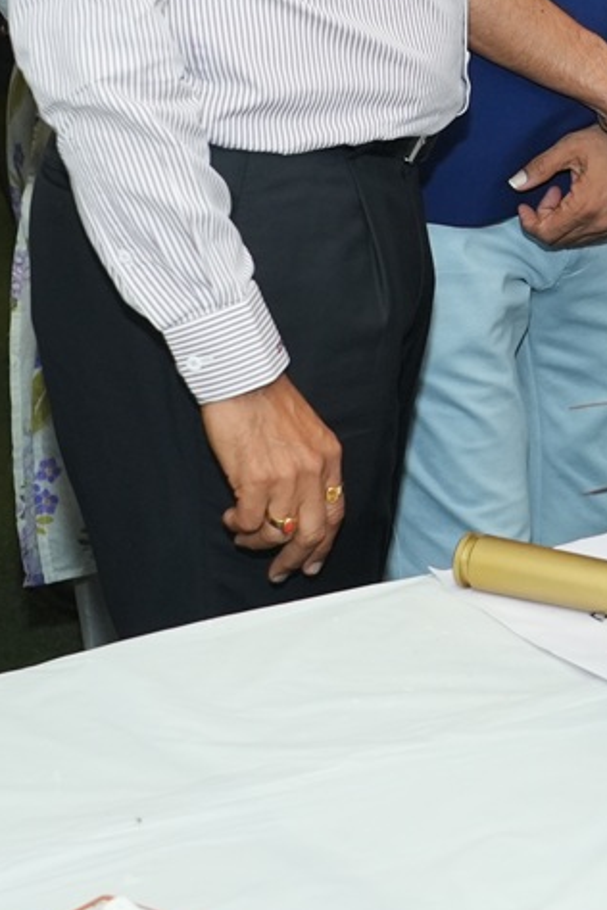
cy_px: -121
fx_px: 2807
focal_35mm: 111
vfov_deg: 17.7
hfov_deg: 12.1
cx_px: 736
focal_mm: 30
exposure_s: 1/160
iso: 1600
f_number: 5
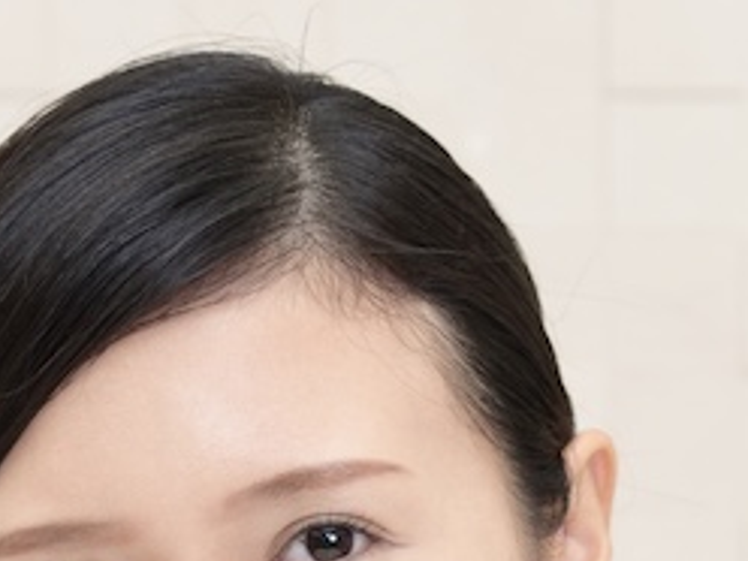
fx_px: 4192
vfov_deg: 7.5
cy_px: 924
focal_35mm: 194
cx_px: 142
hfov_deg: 10.2
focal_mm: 50
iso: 250
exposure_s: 1/125
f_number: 5
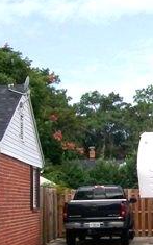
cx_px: 146
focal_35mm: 104
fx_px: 693
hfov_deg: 12.5
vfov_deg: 19.9
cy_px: 171
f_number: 4.8
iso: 80
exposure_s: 1/527
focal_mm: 6
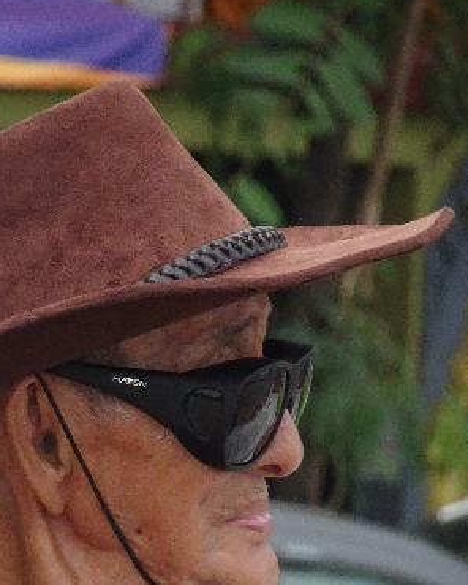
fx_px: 15098
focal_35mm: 872
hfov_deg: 1.8
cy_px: 403
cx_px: 24
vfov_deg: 2.2
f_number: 6.3
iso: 800
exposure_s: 1/250
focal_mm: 70.55
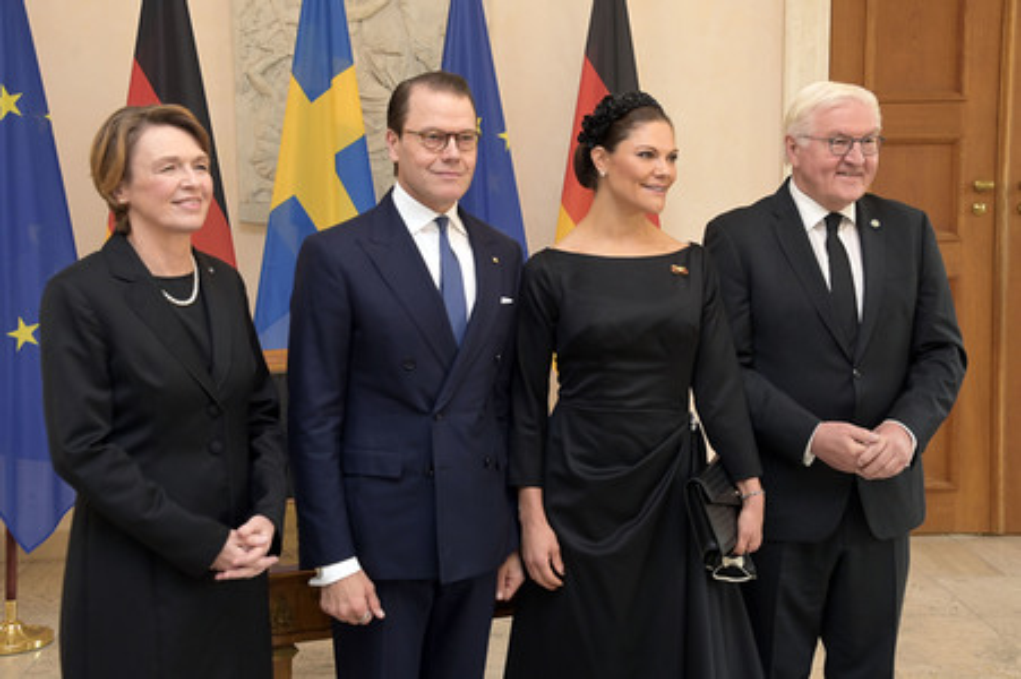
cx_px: 510
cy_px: 340
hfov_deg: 36.3
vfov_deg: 24.6
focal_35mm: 55
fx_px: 1559
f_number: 5.6
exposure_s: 1/80
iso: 1600
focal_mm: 55
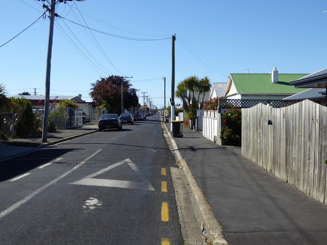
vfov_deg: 34.3
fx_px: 397
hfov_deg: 44.8
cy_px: 122
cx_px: 164
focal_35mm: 42
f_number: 3.8
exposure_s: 1/640
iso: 80
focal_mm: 7.2
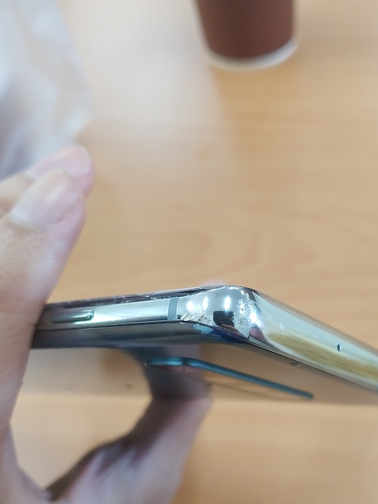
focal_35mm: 45
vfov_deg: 41.9
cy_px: 297
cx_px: 237
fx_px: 655
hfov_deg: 32.0
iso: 236
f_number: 2
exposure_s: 1/24
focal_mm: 4.5
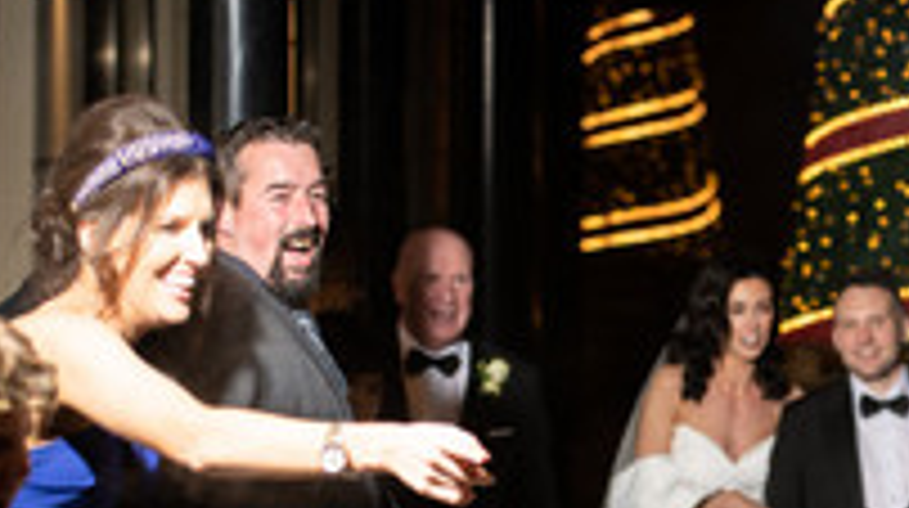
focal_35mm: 217
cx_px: 850
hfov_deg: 9.9
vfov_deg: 5.6
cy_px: 497
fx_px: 5223
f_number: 2.8
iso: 250
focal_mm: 100
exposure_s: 1/125
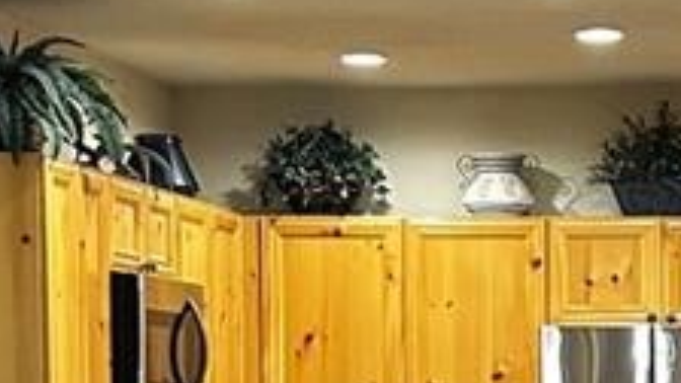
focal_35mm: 152
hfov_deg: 13.9
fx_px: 2745
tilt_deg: -4.8
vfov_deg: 7.8
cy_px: 638
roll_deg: -0.5
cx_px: 724
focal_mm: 5.7
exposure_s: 1/60
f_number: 1.5
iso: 250
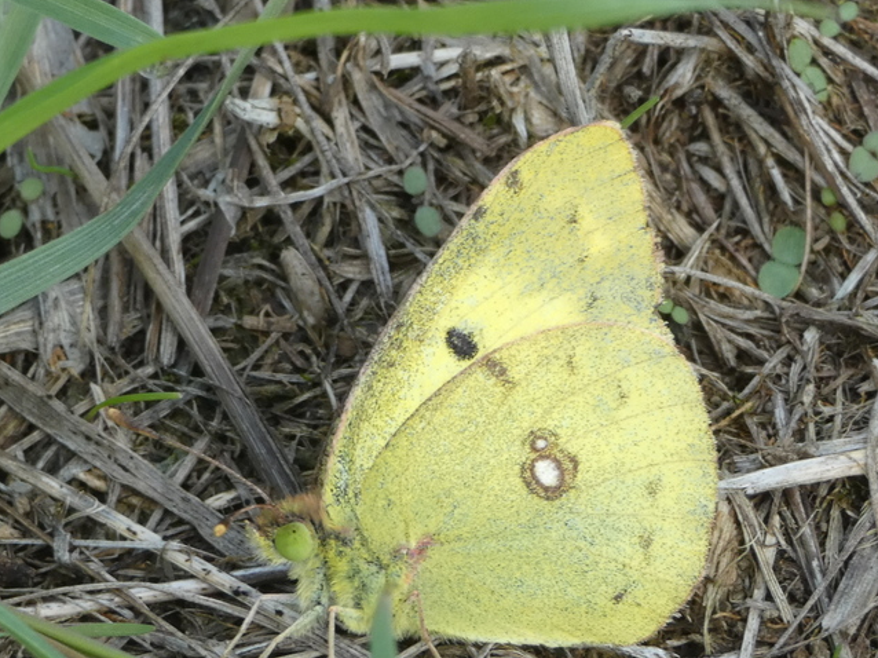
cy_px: 420
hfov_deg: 9.6
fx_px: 5223
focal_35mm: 206
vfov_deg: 7.2
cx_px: 491
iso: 160
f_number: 5.4
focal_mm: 27.5
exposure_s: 1/80
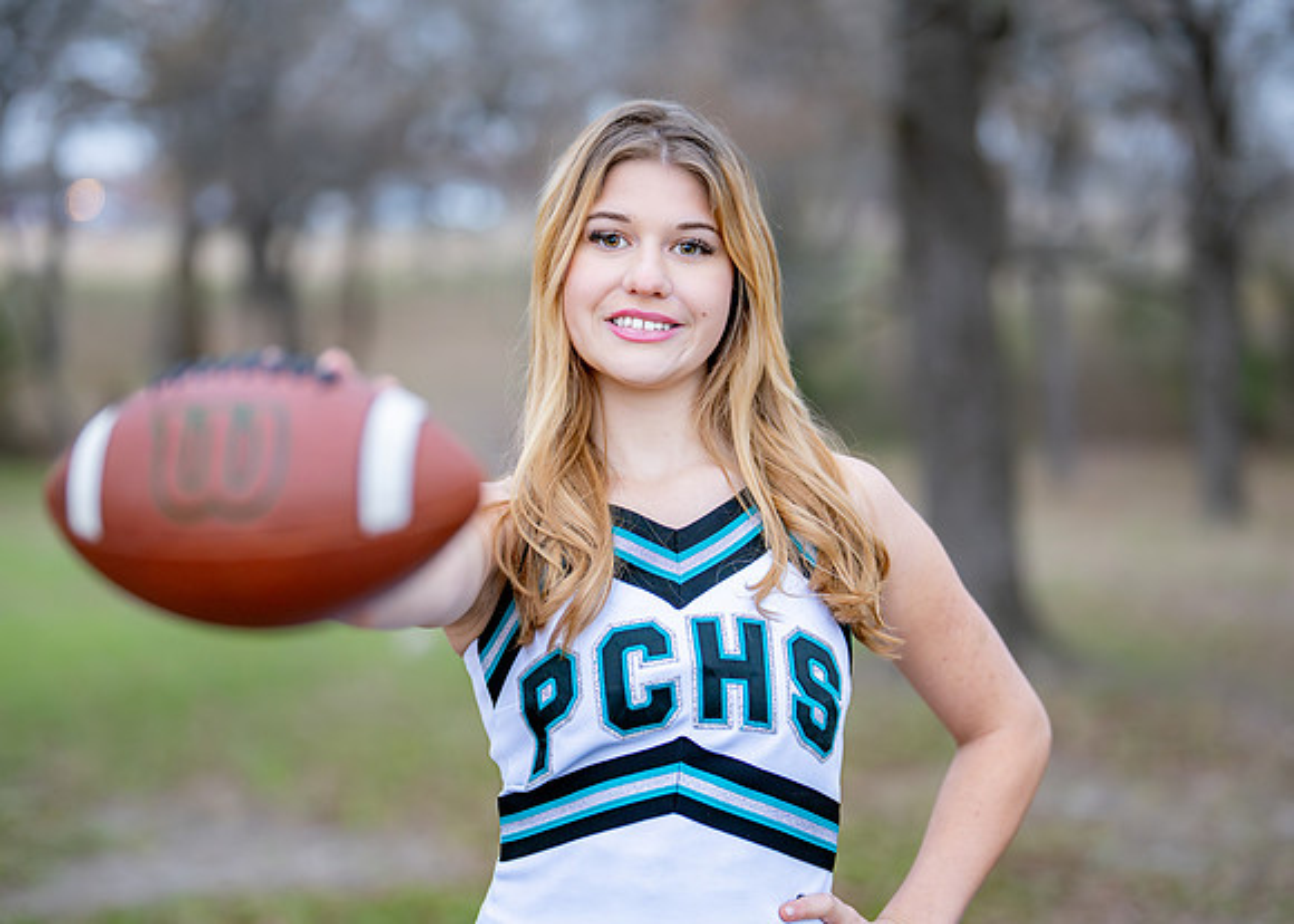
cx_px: 658
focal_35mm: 68
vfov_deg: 21.0
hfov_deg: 29.1
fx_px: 2497
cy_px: 463
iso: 800
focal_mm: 50
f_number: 1.2
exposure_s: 1/400
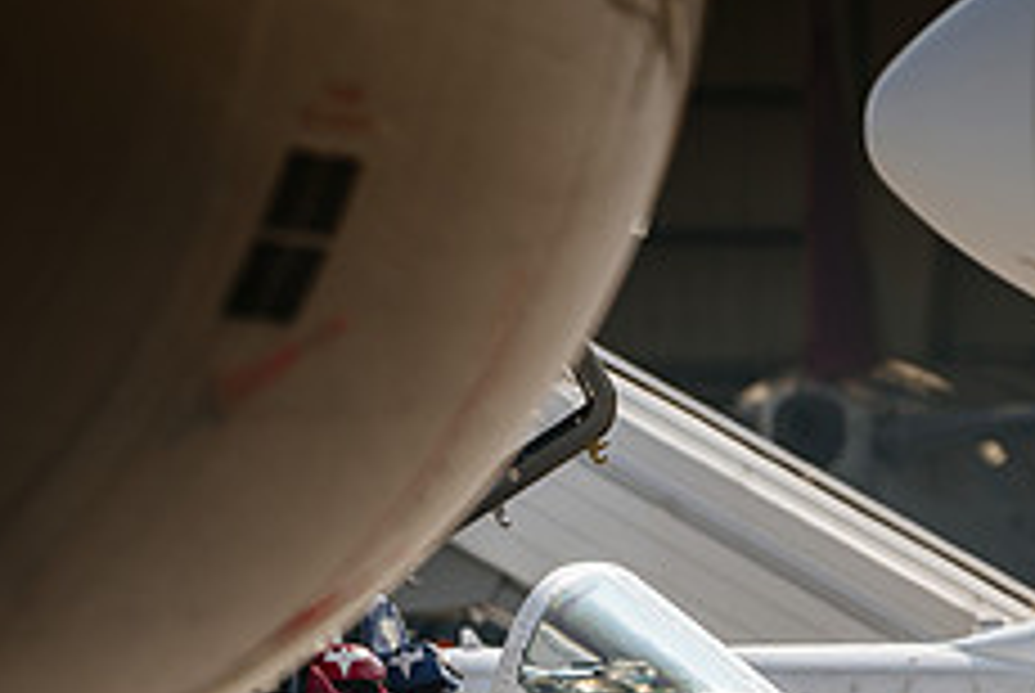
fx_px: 29880
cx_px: 1169
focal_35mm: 1038
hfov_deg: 2.0
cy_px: 457
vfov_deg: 1.3
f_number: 6
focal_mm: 400
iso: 64
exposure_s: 1/160
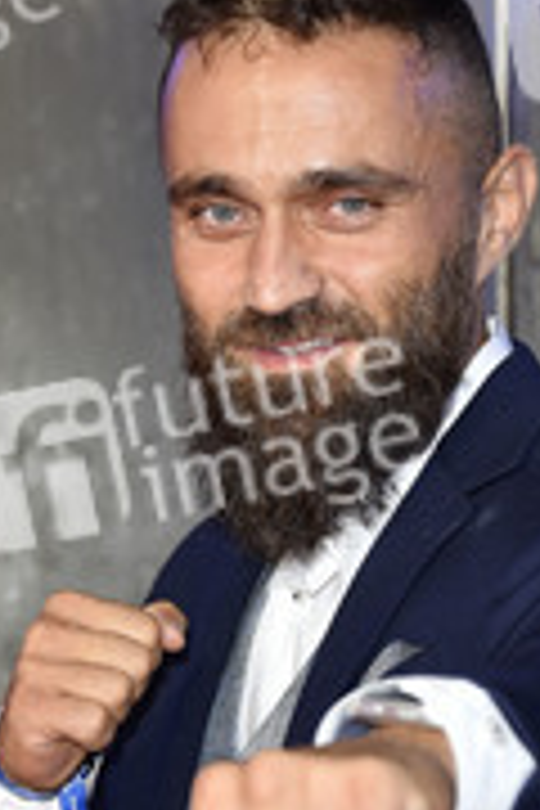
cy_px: 670
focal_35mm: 189
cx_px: 320
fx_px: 4252
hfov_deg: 7.3
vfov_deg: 10.8
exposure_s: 1/125
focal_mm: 85
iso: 800
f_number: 5.6
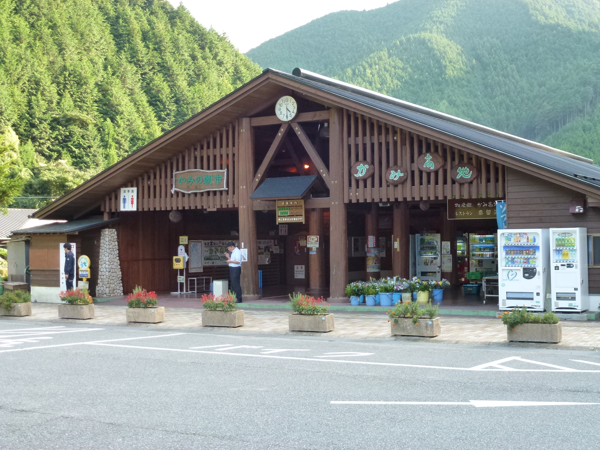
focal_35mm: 49
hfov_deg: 38.9
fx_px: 849
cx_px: 300
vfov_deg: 29.7
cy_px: 225
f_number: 4.1
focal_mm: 8.7
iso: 250
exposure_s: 1/80
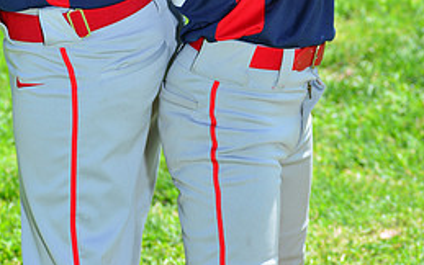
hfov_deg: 8.4
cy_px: -196
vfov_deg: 5.2
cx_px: 143
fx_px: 2901
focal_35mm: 251
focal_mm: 110
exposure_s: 1/200
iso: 200
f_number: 8
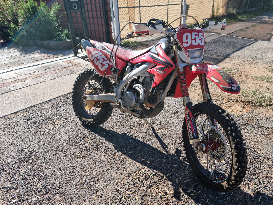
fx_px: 213
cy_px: 102
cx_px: 136
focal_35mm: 27
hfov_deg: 65.3
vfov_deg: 51.4
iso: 25
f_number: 2
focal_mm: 5.9
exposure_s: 1/526
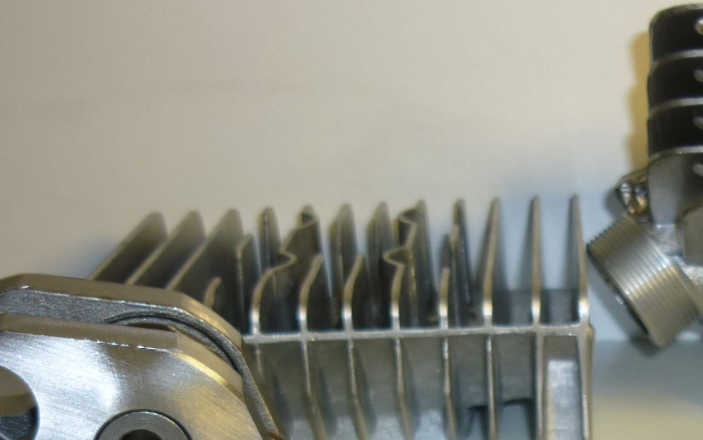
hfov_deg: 23.7
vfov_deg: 14.6
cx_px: 563
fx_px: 1648
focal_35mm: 86
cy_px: 554
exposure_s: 1/30
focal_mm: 5.5
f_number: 2.8
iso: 100
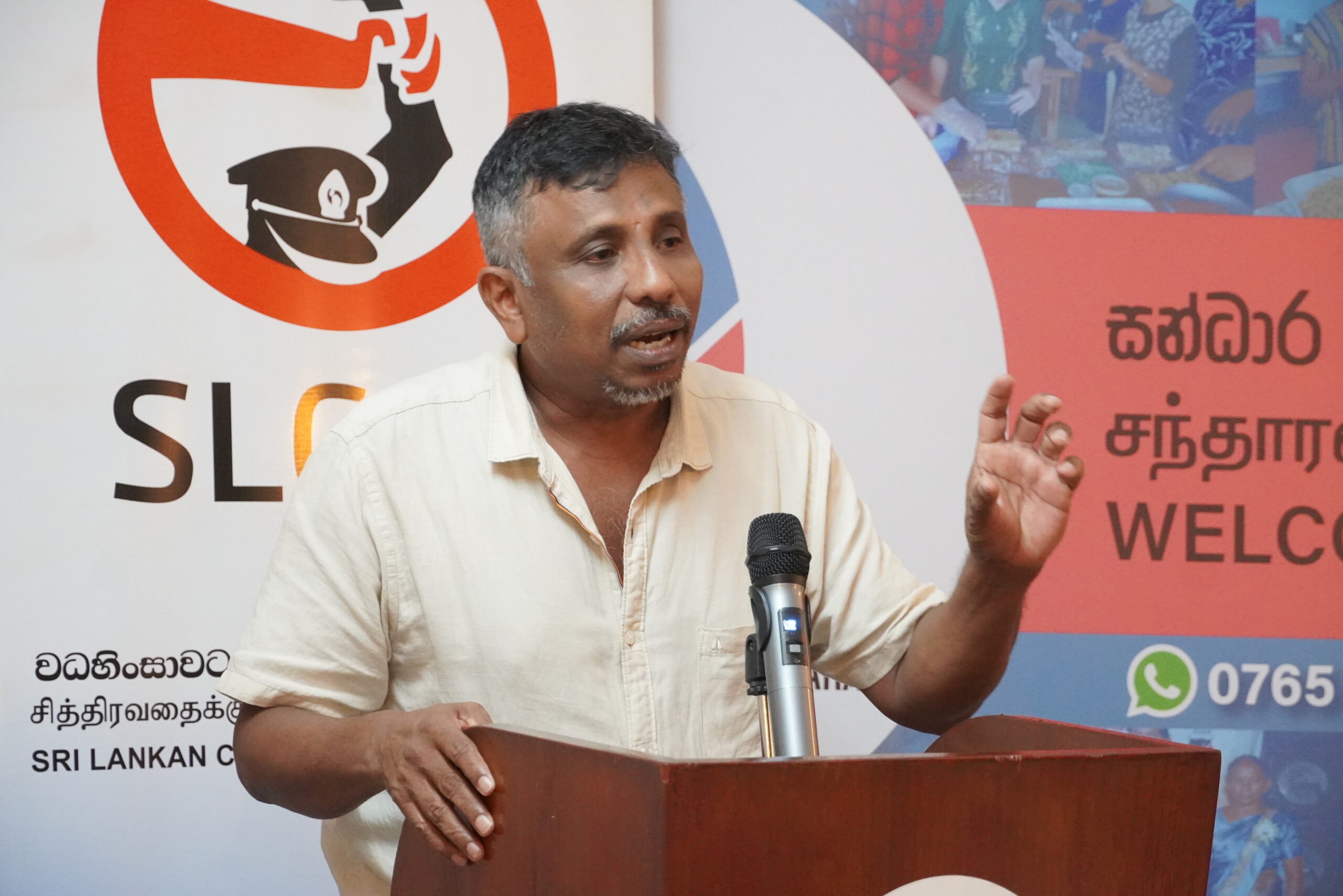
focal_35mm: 105
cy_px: 448
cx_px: 672
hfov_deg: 19.5
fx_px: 3917
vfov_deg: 13.0
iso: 6400
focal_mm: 70
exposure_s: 1/50
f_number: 5.6
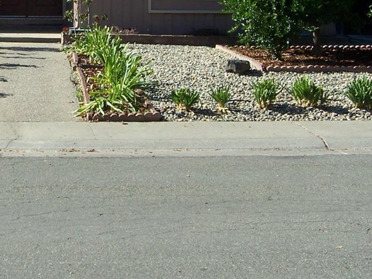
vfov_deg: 16.8
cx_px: 59
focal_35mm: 86
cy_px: 8
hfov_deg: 22.4
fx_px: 924
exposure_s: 1/500
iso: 80
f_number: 4
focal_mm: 6.3
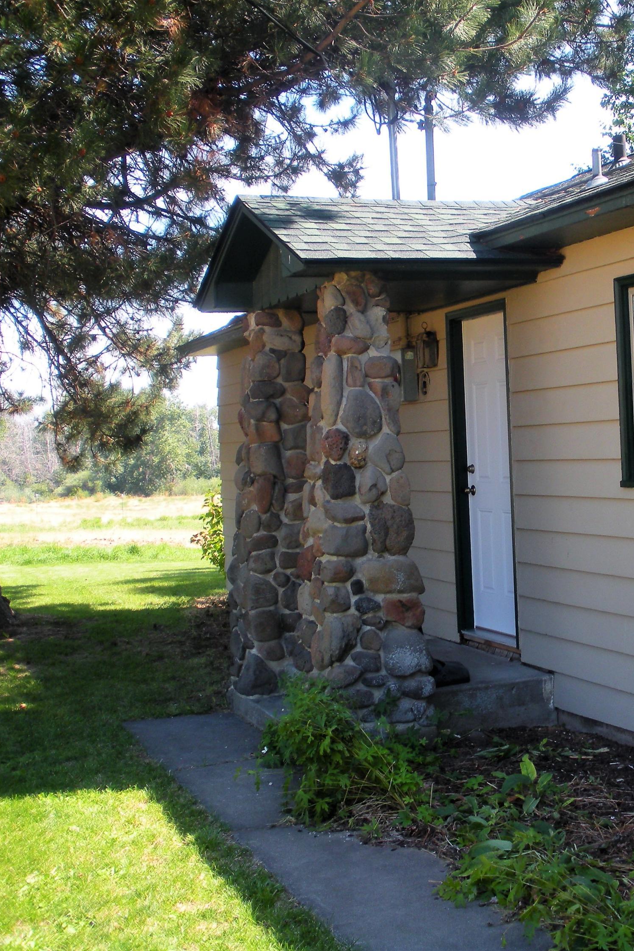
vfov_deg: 39.6
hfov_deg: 26.2
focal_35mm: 50
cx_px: 561
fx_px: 1321
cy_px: 475
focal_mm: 6.3
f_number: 3.5
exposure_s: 1/151
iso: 64
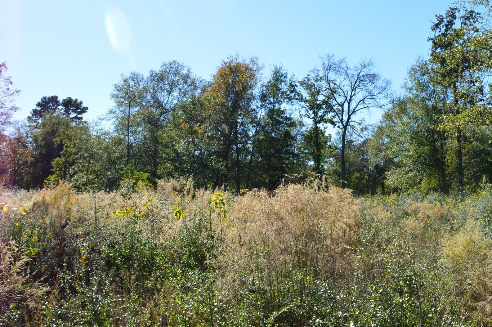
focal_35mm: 43
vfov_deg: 31.0
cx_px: 340
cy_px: 122
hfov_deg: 44.6
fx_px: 587
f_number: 11
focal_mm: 18
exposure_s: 1/400
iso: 400
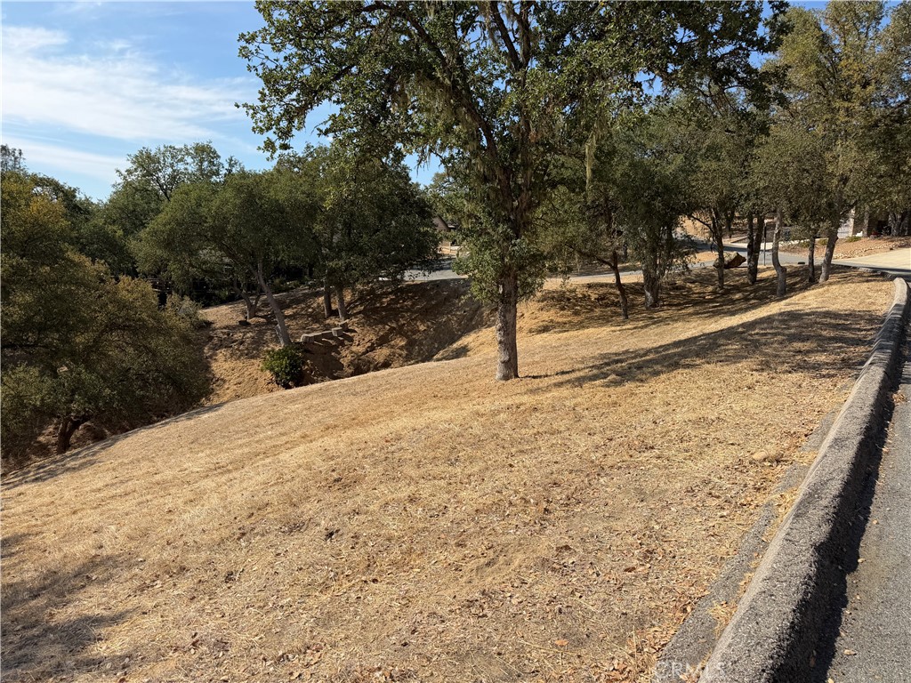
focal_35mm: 24
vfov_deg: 56.8
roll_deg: -2.4
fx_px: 632
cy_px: 342
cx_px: 456
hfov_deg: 71.6
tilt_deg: -7.7
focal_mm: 6.76
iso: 80
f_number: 1.78
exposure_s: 1/5319
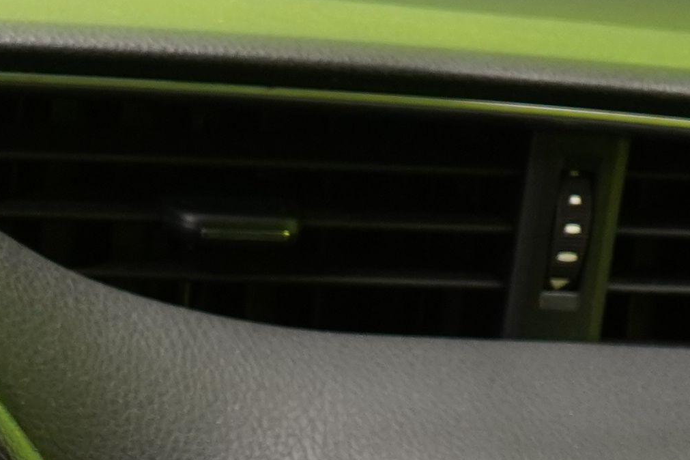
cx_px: -768
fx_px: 3411
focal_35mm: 178
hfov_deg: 10.5
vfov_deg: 7.4
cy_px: 915
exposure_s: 1/25
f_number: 5
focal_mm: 30
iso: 1250
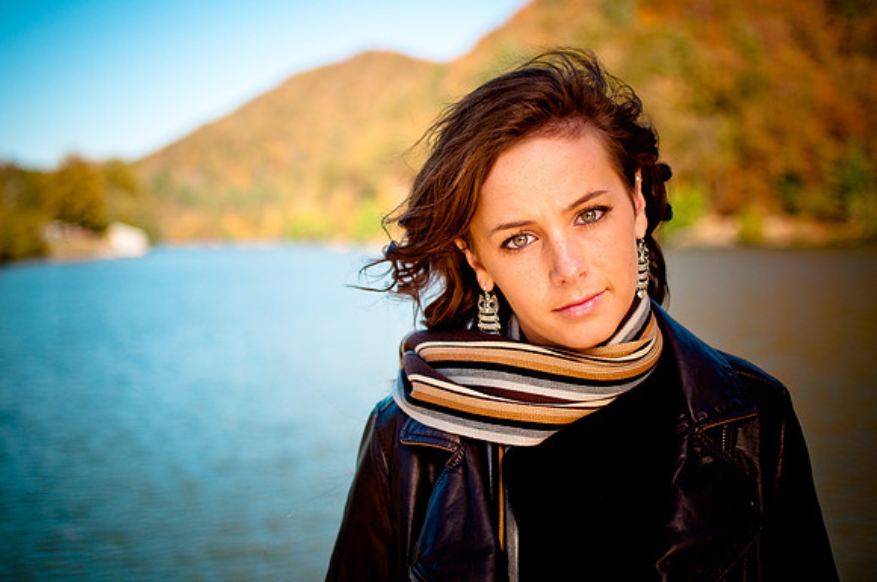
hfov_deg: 37.9
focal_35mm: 52
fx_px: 1277
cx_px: 438
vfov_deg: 25.7
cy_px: 291
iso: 200
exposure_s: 1/4000
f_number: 1.8
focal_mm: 35
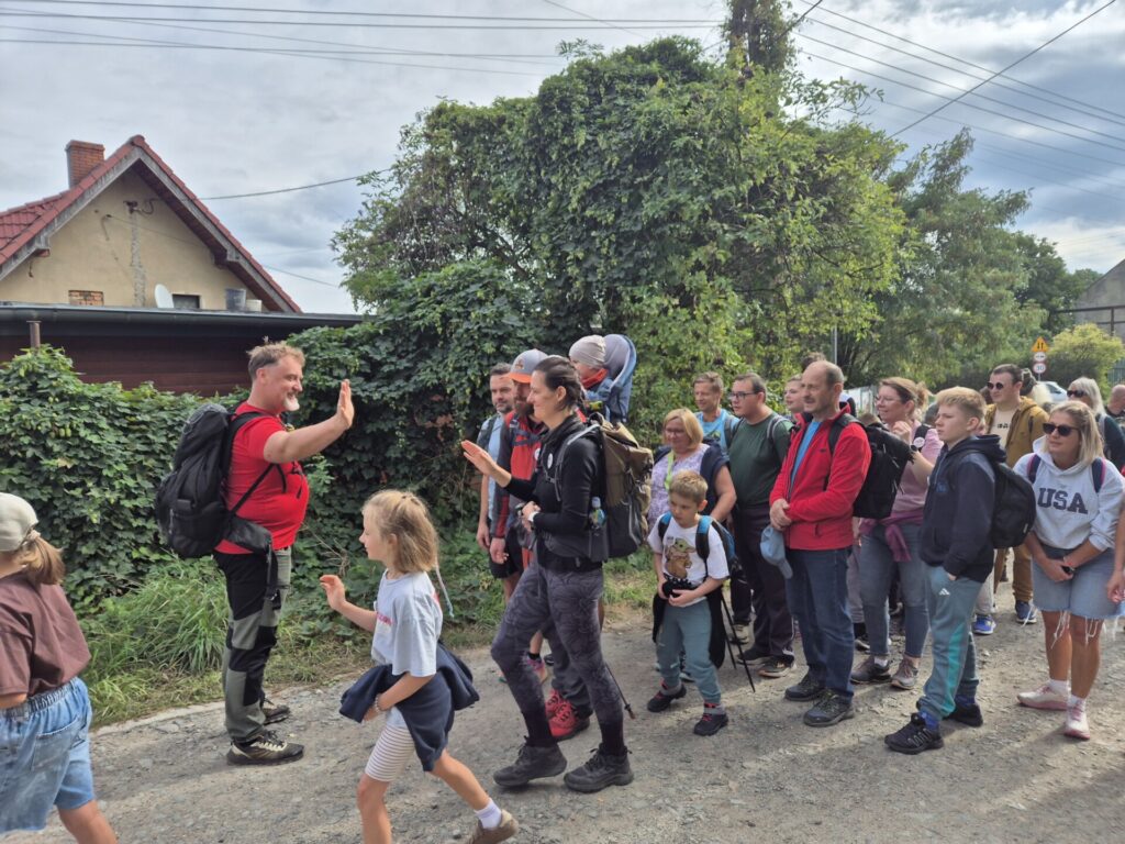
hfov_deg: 73.9
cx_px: 562
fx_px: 747
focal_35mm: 23
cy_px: 422
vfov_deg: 58.9
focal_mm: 5.4
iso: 25
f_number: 1.8
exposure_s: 1/1976
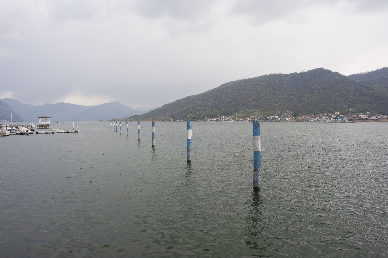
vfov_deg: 53.1
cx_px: 194
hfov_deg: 73.8
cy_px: 129
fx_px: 258
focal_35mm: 24
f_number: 11
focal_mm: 24
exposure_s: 1/125
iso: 200
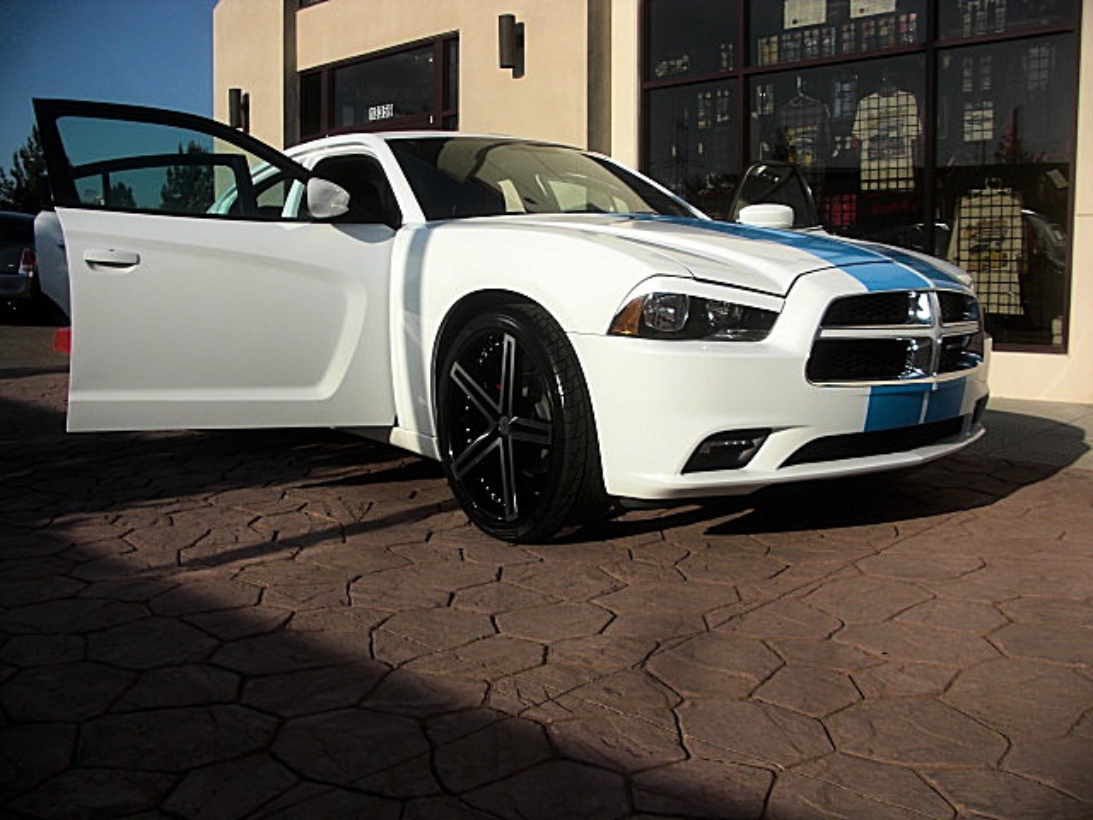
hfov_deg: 51.4
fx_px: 1137
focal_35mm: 36
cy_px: 410
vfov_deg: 39.7
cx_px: 546
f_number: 7.9
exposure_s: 1/160
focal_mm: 6.3
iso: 50
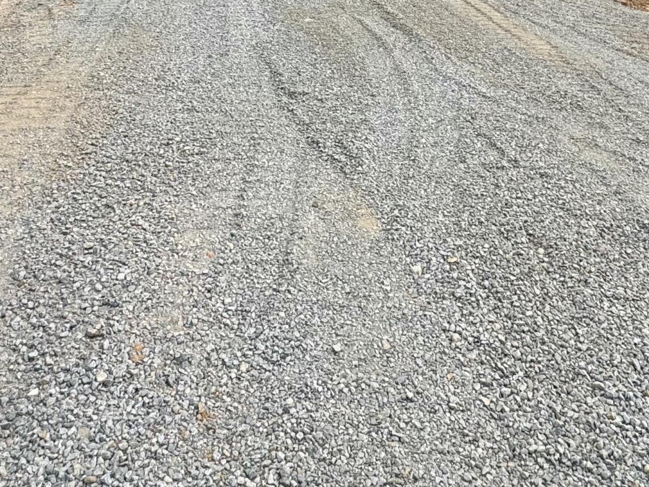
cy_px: -83
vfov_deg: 30.9
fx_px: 750
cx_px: 397
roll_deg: -2.6
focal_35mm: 40
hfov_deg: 46.5
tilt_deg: -6.9
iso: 50
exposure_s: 1/1477
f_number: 2.2
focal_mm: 2.22
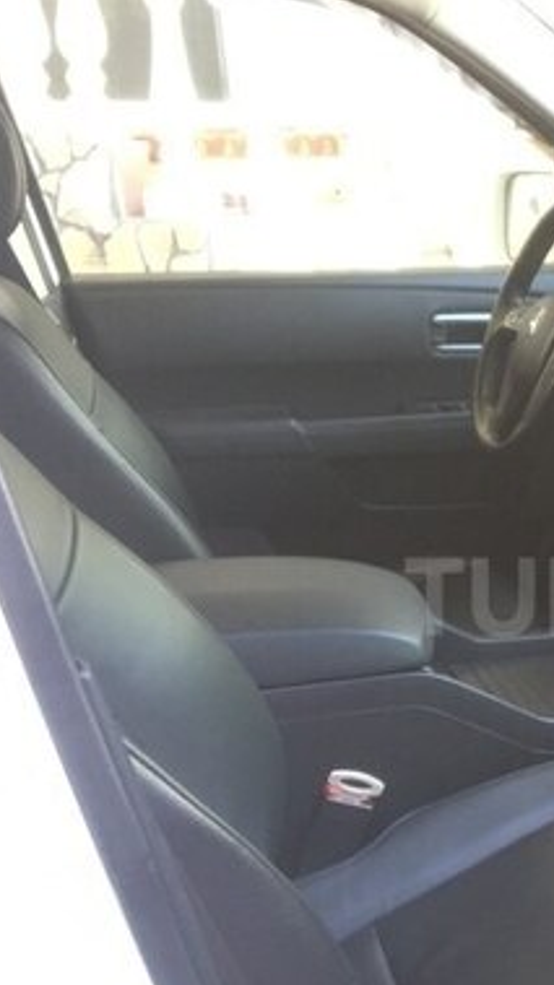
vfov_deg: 37.7
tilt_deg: -17.7
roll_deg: +1.2
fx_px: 1437
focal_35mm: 55
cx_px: 671
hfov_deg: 20.4
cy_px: 596
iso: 160
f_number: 2.2
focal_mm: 4.15
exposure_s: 1/33
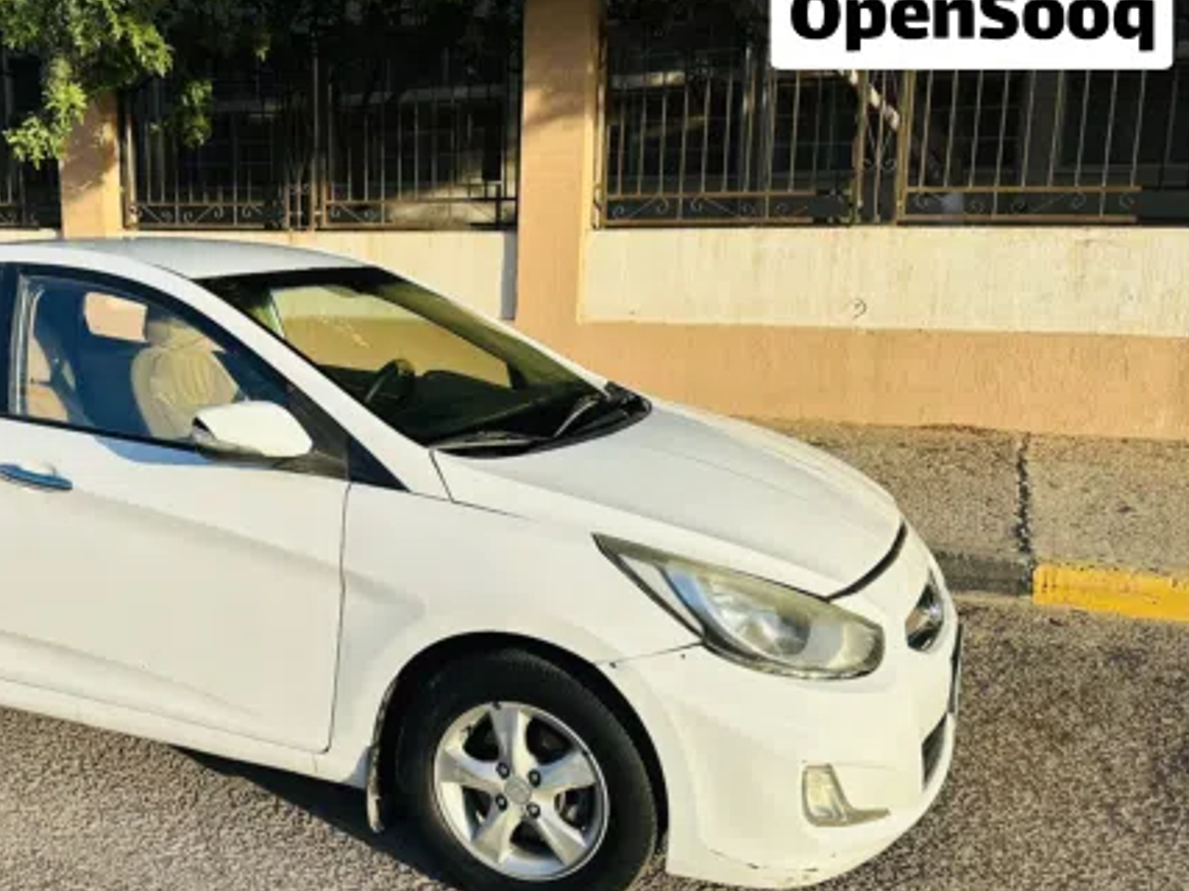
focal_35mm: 36
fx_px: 1236
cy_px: 471
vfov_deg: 39.6
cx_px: 351
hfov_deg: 50.0
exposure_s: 1/2732
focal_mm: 6.86
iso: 80
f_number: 1.78
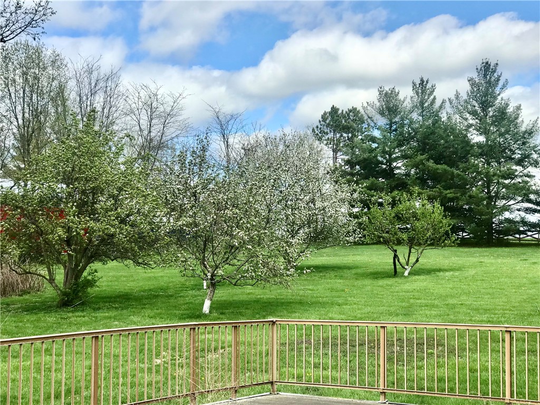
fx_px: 889
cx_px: 270
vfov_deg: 25.7
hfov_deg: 33.8
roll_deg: +0.8
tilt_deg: +4.5
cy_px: 202
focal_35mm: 57
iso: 20
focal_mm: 6.6
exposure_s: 1/894
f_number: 2.8
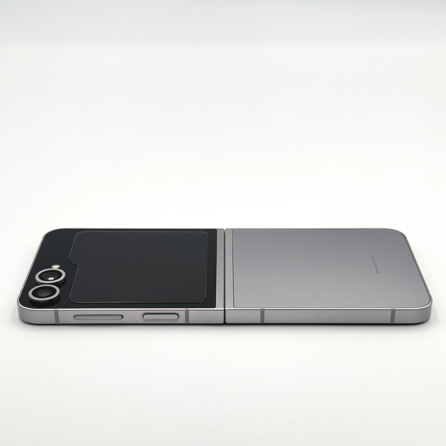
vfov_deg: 30.0
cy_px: 252
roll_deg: -0.3
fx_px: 831
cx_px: 223
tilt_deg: -28.5
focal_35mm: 57
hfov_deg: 30.0
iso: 64
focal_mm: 6.76
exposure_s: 1/445
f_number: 1.78
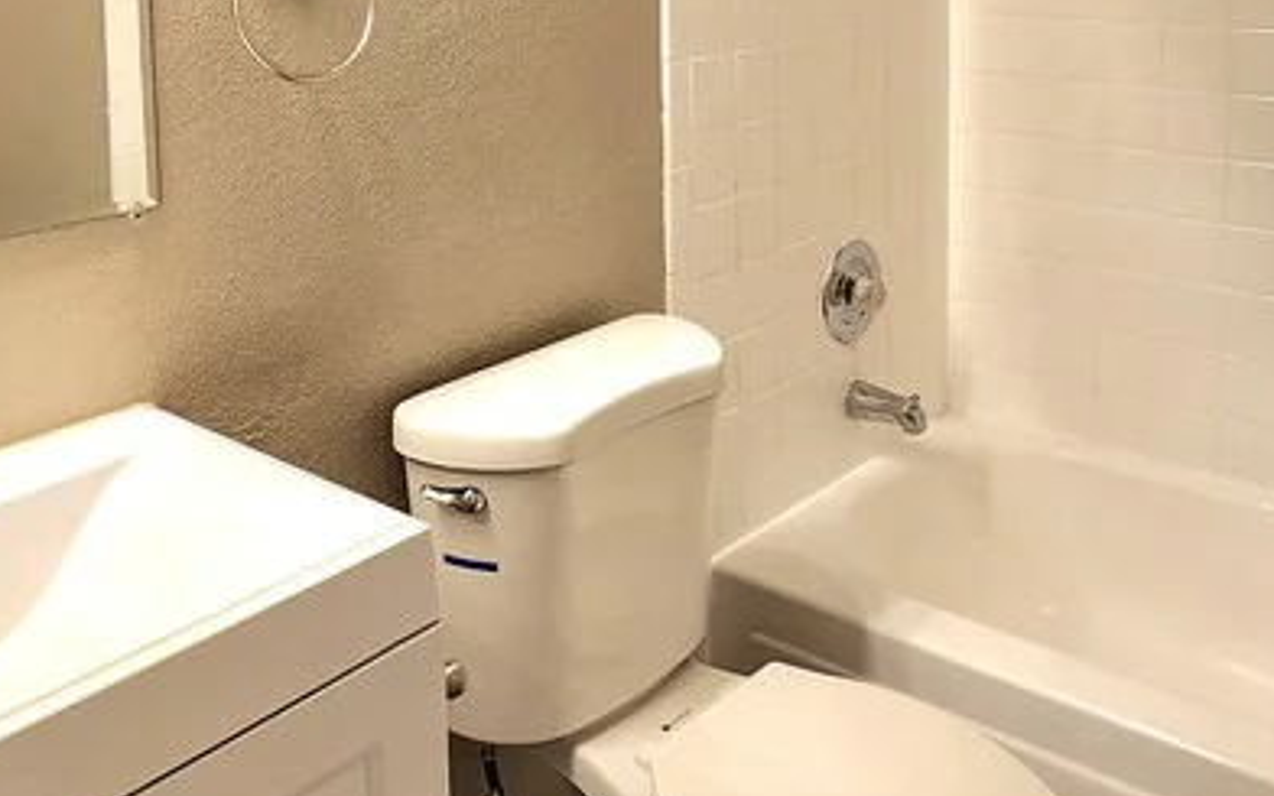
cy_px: 13
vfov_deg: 32.7
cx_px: 686
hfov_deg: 54.0
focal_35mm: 36
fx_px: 1250
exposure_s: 1/60.2
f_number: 2.2
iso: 125
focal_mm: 2.2
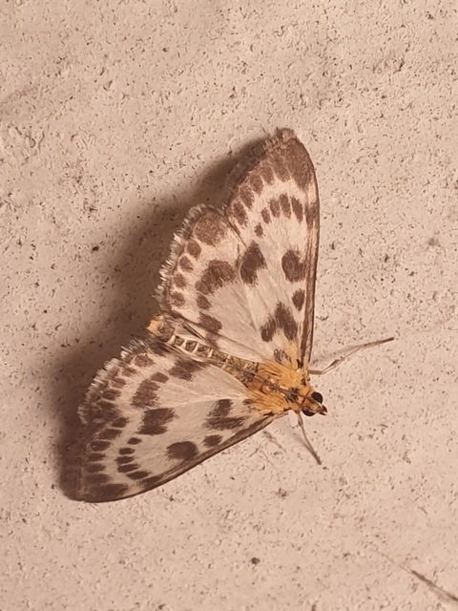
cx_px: 229
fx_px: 459
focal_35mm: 26
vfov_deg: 67.3
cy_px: 306
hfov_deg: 53.1
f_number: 2.4
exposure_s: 1/100
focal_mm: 4.3
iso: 64
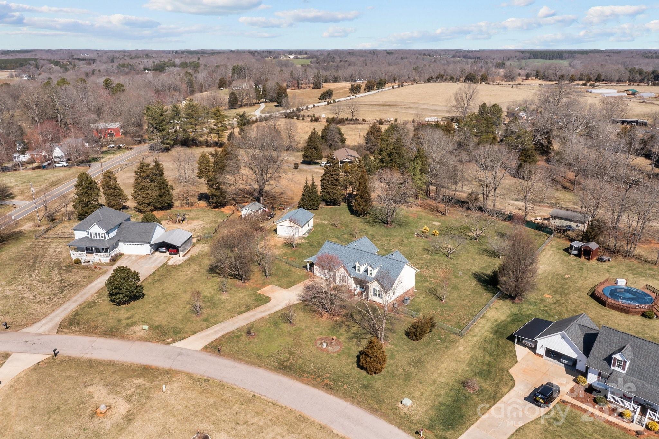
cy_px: 220
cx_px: 330
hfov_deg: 65.5
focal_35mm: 28
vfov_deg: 46.4
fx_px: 512
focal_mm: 10.26
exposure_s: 1/500
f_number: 5.6
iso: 100
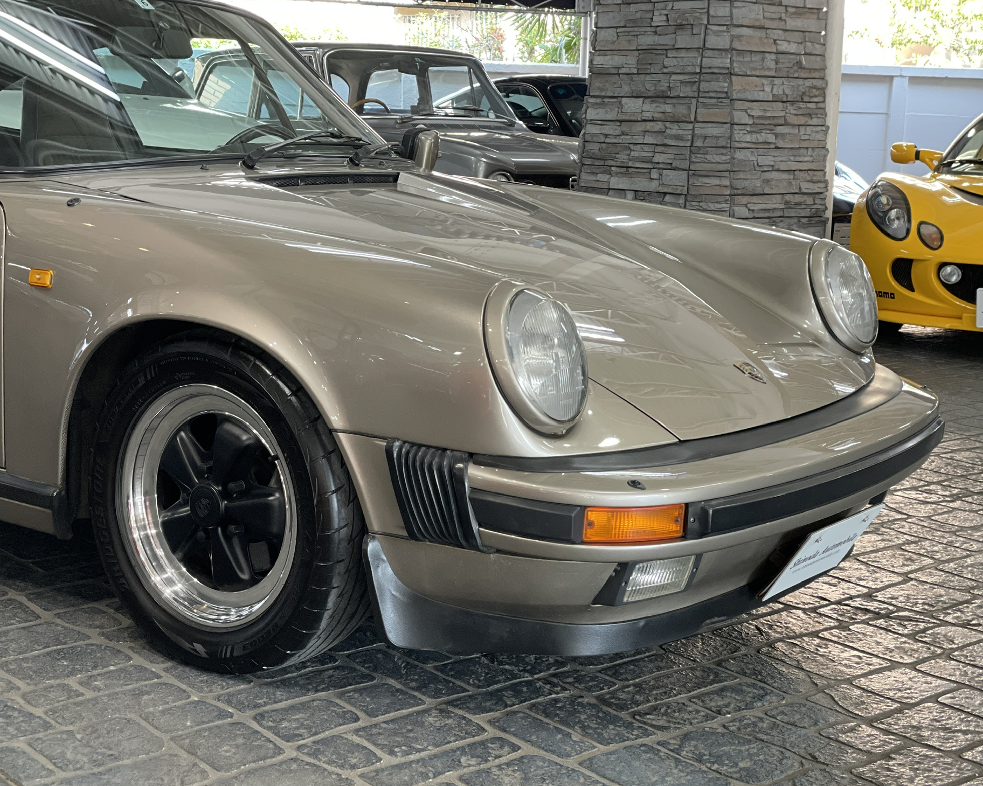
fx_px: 1658
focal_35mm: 57
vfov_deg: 26.7
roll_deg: -1.3
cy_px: 385
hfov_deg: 33.0
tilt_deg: -9.0
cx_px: 455
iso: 250
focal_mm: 6
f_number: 2
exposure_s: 1/100
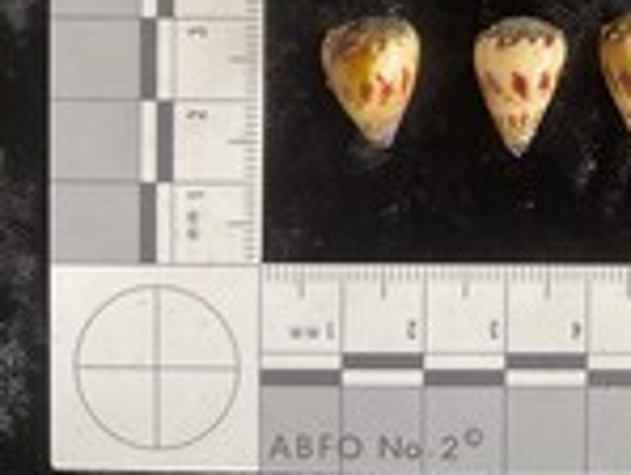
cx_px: 673
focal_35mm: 68
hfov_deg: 26.5
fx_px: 1241
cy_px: -11
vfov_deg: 20.9
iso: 50
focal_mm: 3
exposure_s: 1/60
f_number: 1.8
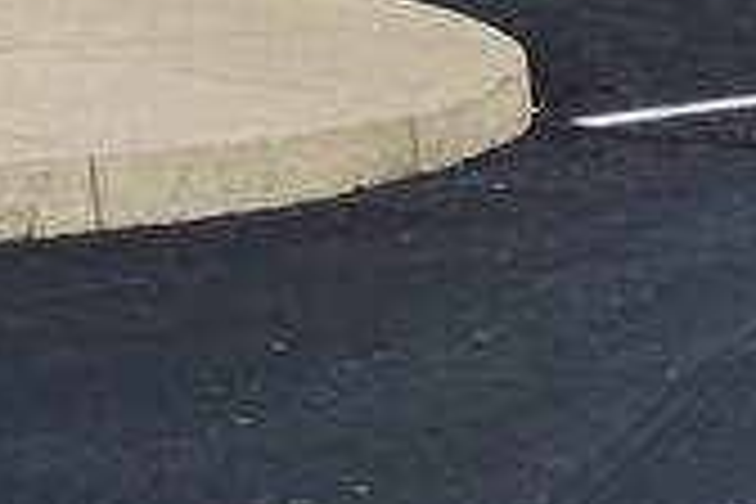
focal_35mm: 114
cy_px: -814
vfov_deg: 10.1
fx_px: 2394
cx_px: -742
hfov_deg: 14.8
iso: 100
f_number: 1.8
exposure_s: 1/1600
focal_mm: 5.56
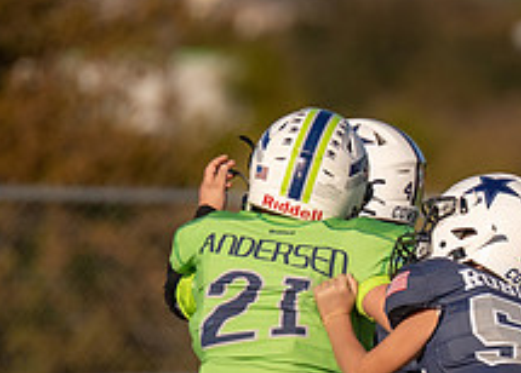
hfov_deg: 1.6
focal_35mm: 1274
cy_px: 394
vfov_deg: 1.1
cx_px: 415
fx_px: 18869
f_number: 4
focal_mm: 280
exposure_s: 1/3200
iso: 160
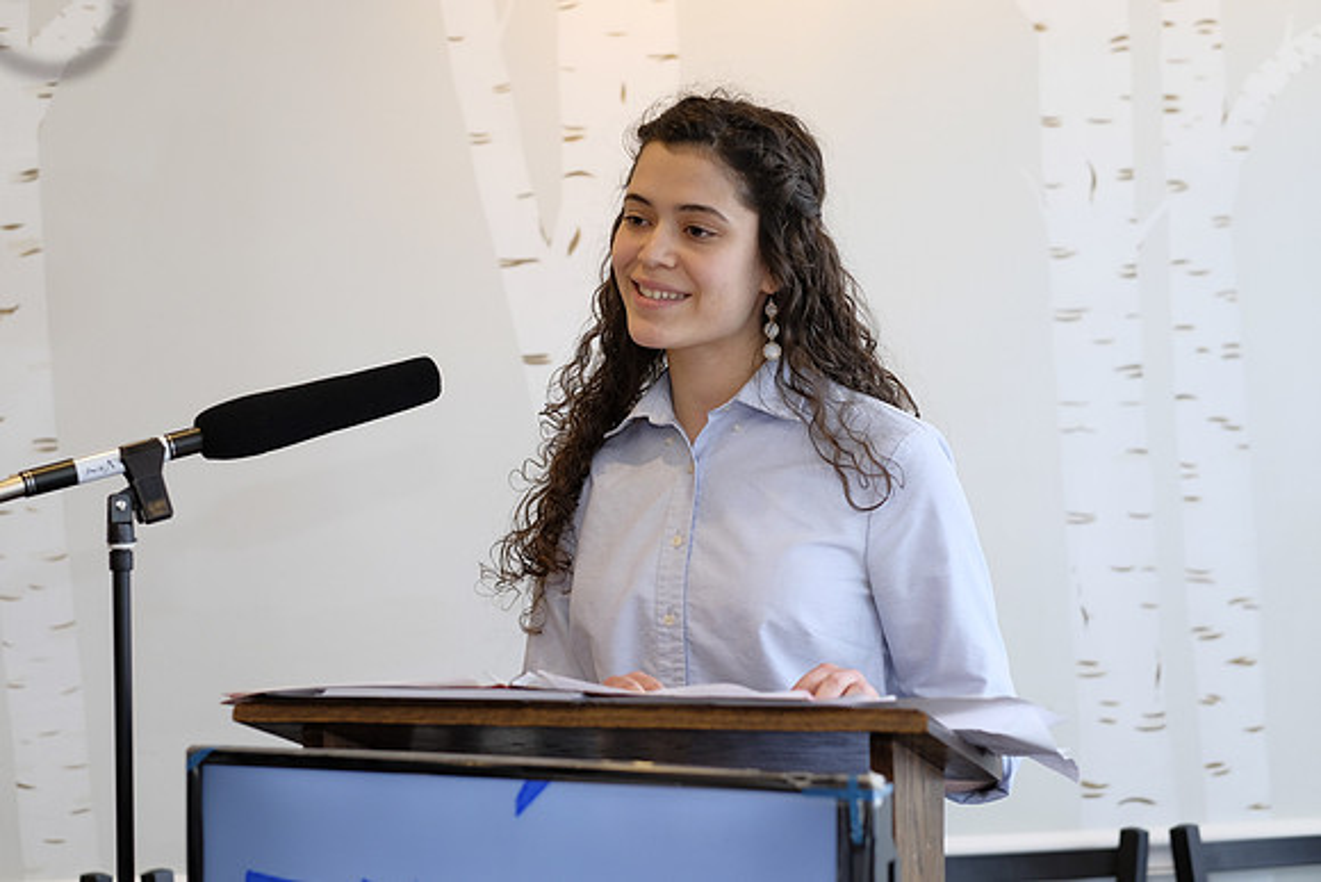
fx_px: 3083
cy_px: 441
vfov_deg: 16.3
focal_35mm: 84
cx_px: 660
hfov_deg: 24.2
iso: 800
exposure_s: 1/180
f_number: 2.8
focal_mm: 56
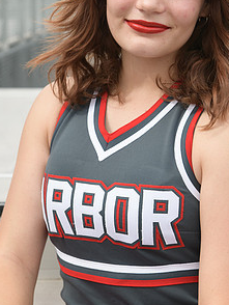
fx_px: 907
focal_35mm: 103
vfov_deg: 19.0
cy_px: 95
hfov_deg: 14.4
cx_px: 142
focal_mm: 70
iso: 800
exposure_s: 1/1250
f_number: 5.6
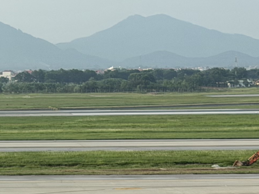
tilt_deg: -6.0
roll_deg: +0.8
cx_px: -105
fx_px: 1488
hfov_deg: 9.7
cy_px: 218
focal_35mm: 199
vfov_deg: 7.4
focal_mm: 6.76
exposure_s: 1/2146
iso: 64
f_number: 1.78
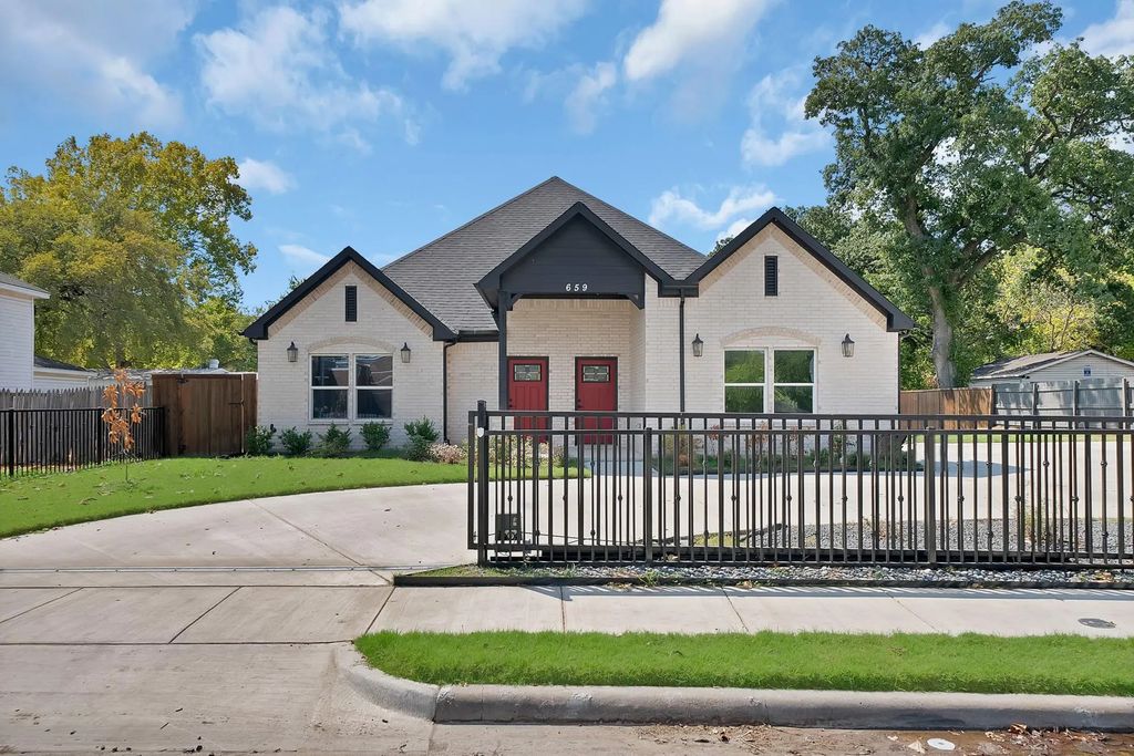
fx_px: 756
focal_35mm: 24
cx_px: 567
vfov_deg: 53.1
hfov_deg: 73.7
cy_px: 378
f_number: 9
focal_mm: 24
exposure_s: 1/250
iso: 640
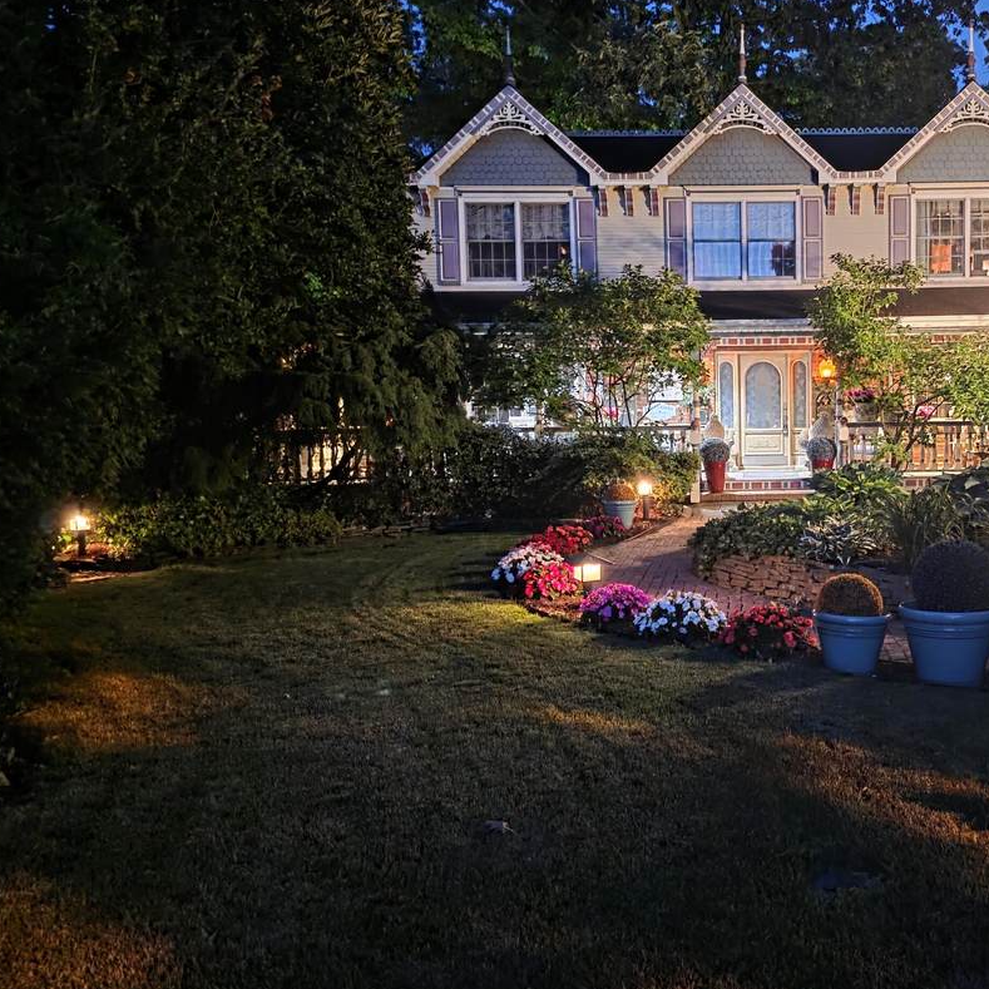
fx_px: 1067
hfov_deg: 47.8
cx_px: 743
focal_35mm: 33
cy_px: 506
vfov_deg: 49.7
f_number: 1.7
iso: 2500
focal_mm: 6.3
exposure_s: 1/15
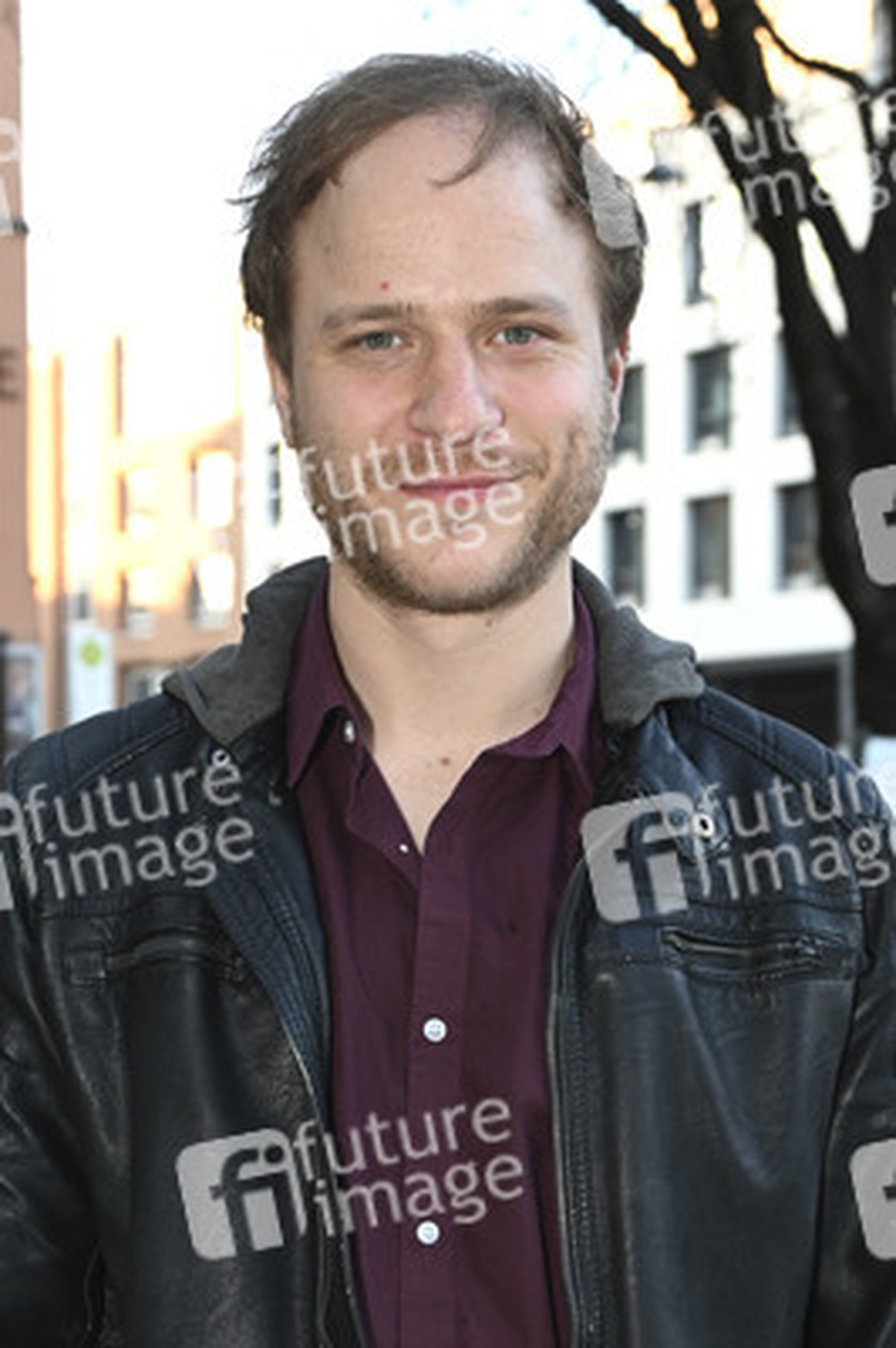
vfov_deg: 47.4
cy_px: 674
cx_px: 448
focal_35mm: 41
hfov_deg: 32.6
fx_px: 1533
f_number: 5
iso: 640
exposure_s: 1/125
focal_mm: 41
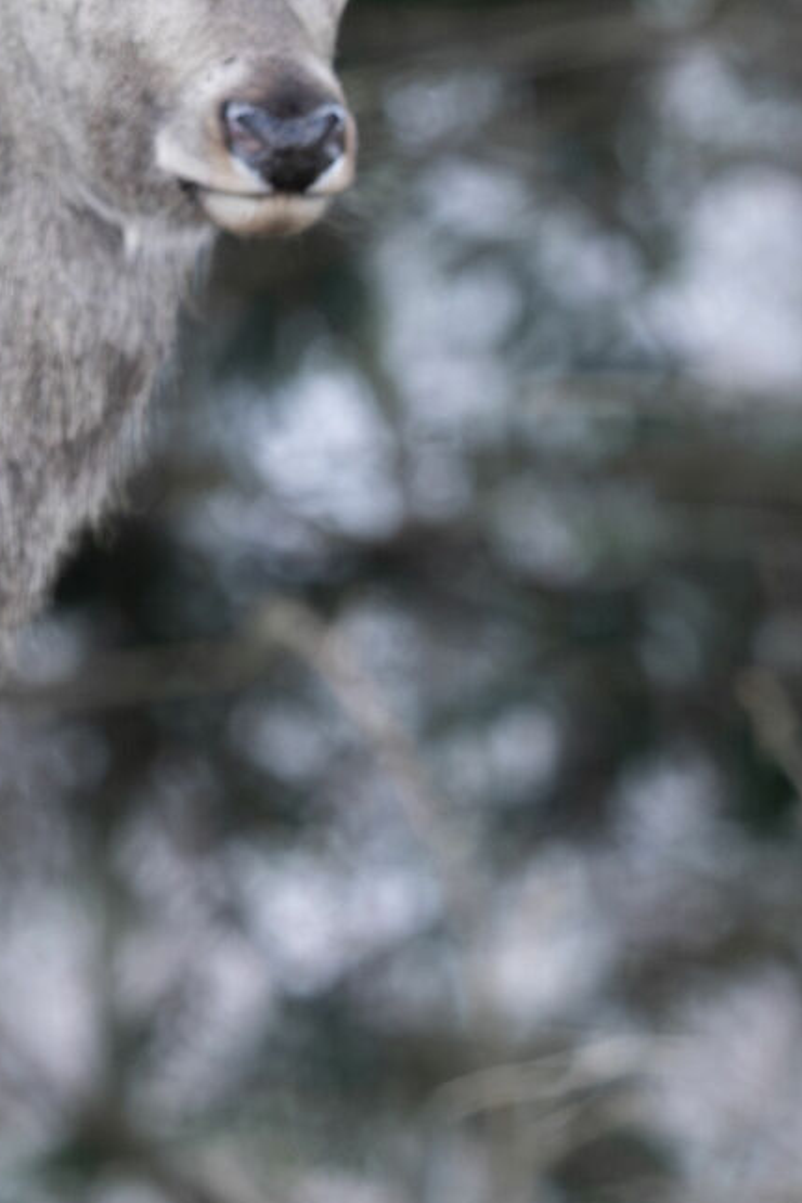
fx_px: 29672
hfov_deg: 1.5
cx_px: -860
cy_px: -242
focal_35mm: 888
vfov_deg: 2.3
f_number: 8
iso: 2000
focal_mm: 240
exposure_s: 1/400
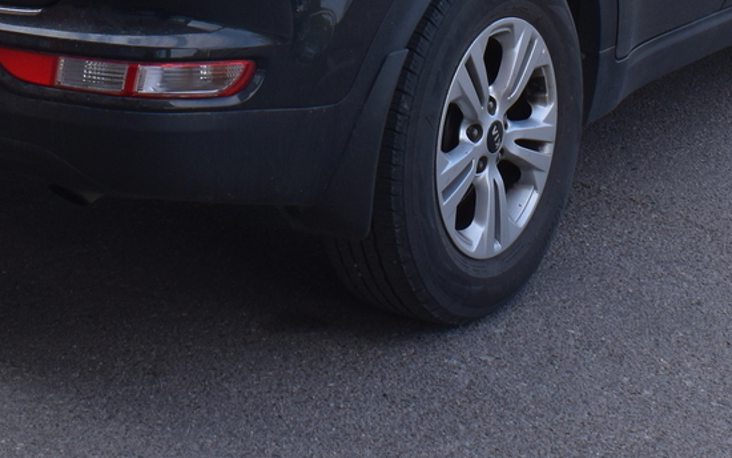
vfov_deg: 13.7
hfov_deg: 23.0
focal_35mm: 90
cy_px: -212
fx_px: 1796
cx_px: 256
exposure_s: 1/350
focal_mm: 20
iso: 400
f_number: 11
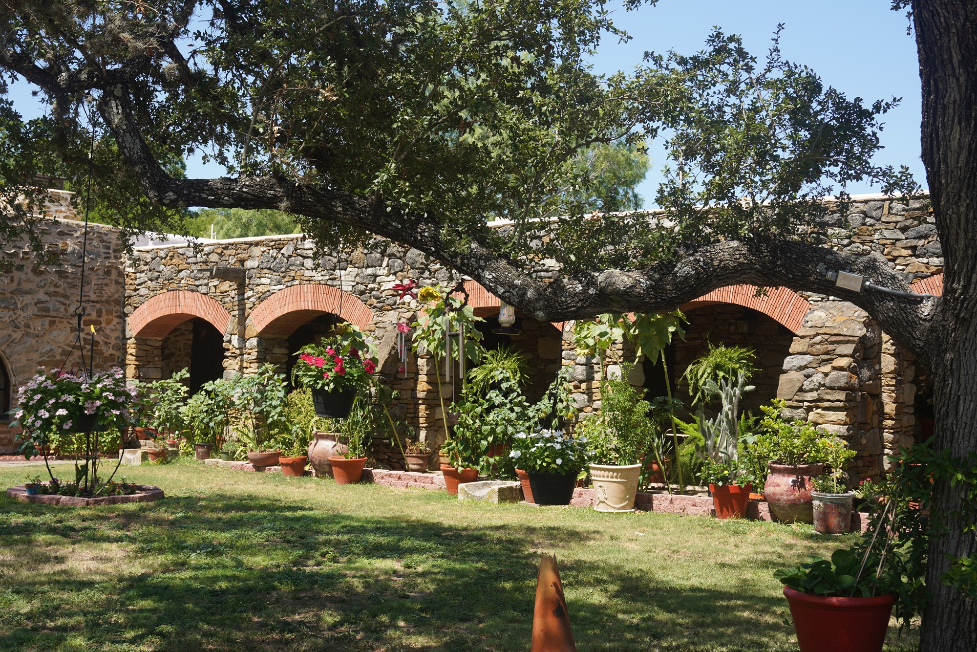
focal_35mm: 48
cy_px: 326
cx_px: 488
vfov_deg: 28.1
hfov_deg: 41.1
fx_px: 1303
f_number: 10
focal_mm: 48
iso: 100
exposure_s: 1/100
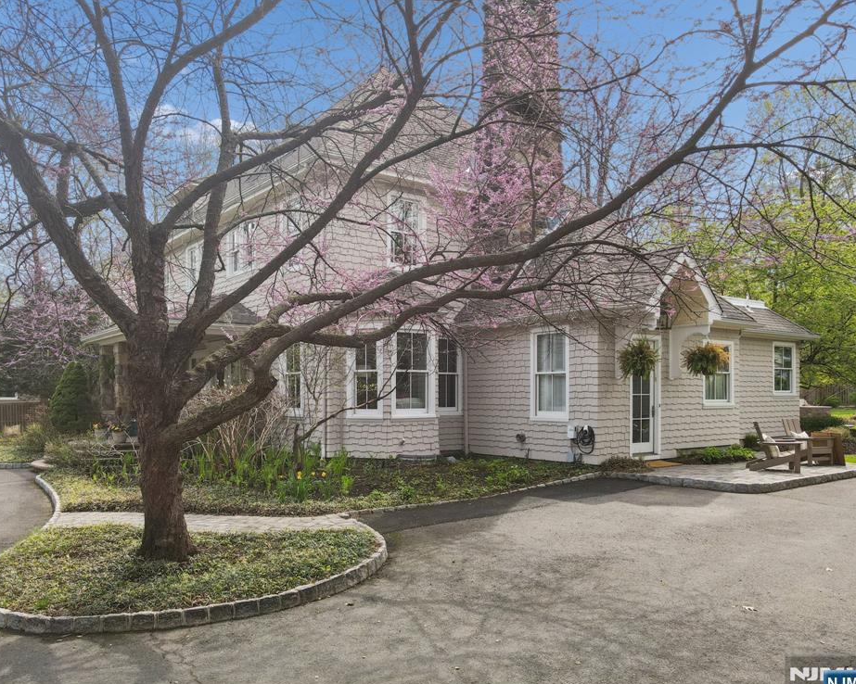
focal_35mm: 26
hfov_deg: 66.0
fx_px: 659
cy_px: 340
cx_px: 404
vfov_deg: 54.9
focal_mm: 4.5
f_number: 2.8
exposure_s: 1/320
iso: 100
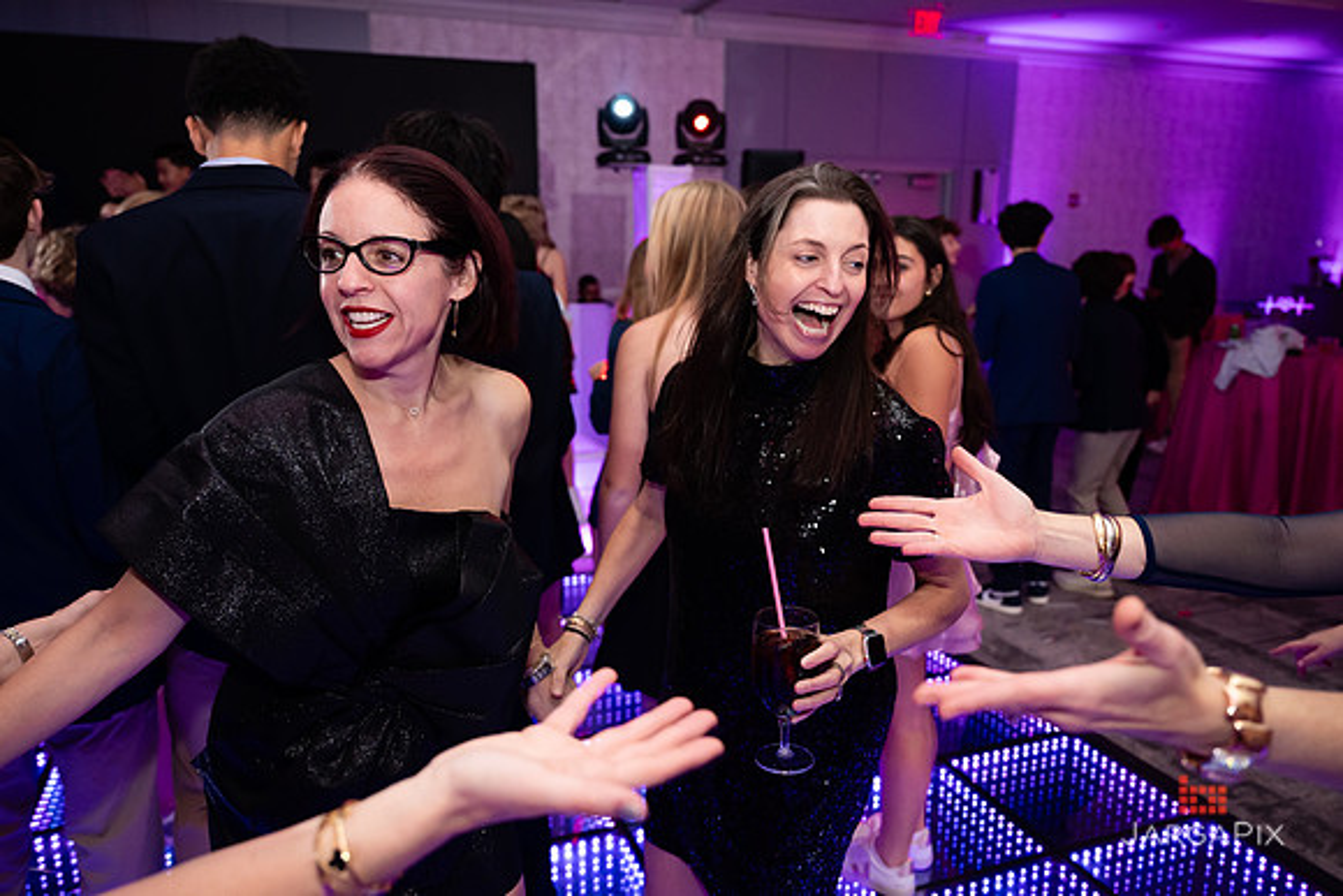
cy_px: 448
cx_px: 672
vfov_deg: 47.5
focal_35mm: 27
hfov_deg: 66.8
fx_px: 1018
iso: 1000
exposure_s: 1/160
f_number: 3.2
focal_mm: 25.5
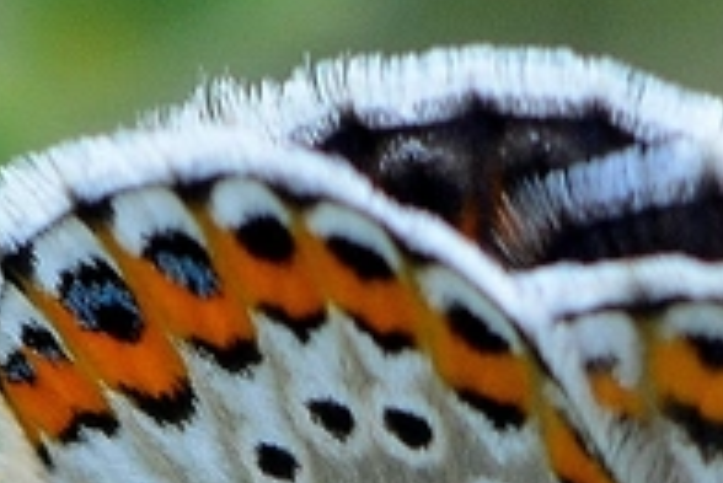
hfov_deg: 4.2
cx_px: 863
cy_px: 675
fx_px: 9828
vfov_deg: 2.8
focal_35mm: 489
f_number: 8
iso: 320
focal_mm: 100
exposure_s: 1/125
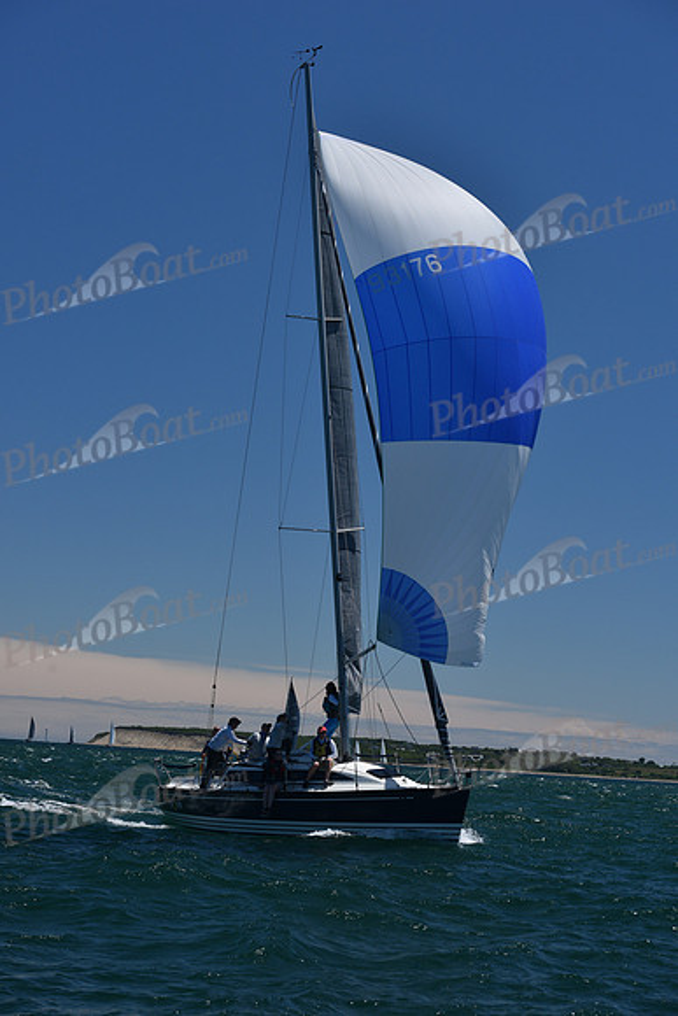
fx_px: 1976
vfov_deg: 28.8
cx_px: 339
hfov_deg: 19.5
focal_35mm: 70
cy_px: 508
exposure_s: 1/800
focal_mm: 70
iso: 250
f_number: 7.1
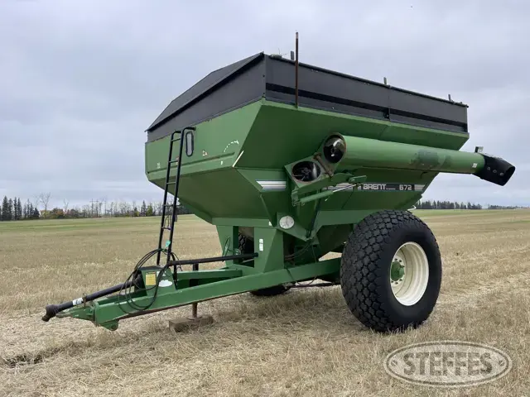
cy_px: 198
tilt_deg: +3.1
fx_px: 398
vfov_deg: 53.1
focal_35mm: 26
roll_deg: +1.5
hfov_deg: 67.3
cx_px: 265
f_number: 1.6
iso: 32
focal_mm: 5.1
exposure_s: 1/561
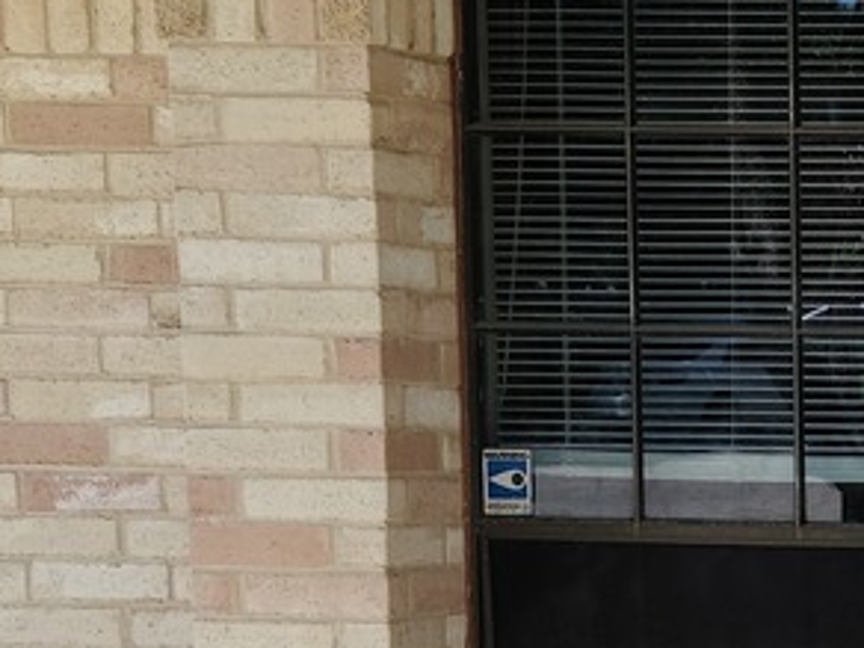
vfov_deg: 10.5
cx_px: 1411
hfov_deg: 13.3
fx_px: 3444
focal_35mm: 138
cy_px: 799
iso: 25
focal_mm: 5.9
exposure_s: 1/305
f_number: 2
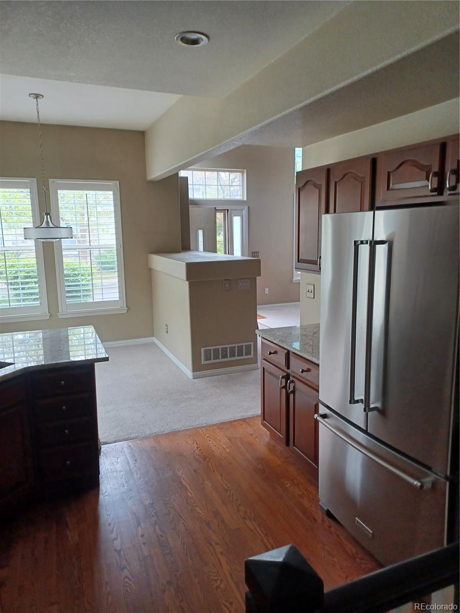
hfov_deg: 54.9
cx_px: 230
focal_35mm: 25
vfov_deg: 69.4
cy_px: 306
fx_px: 443
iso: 160
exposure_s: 1/50
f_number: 1.8
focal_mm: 4.6
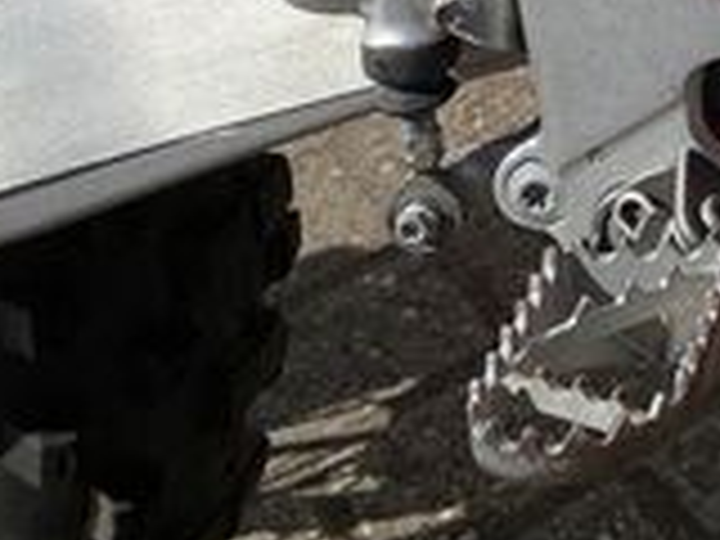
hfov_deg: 15.4
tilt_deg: -22.2
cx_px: 1408
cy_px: -526
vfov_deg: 12.6
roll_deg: -0.9
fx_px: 2163
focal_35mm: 104
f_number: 1.8
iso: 32
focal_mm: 4.25
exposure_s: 1/3984
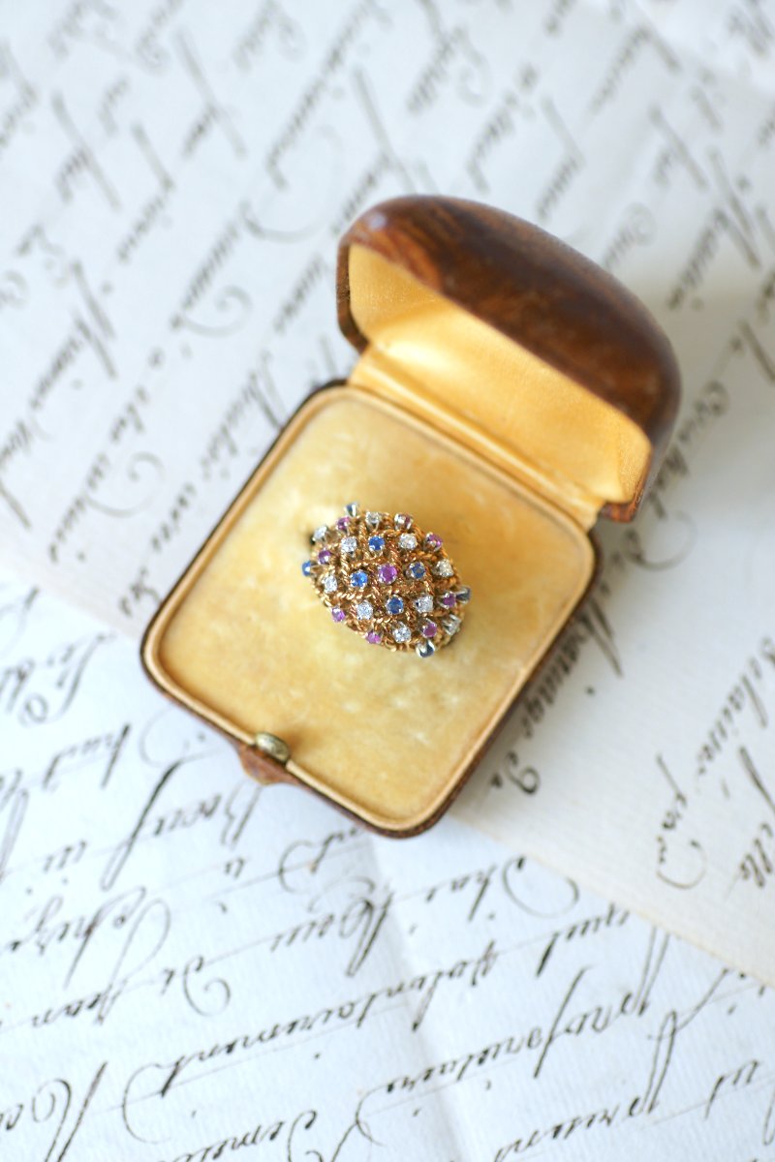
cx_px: 388
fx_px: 3390
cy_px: 581
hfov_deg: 13.0
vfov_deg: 19.5
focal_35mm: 105
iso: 200
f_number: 3.2
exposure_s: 1/125
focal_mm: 70
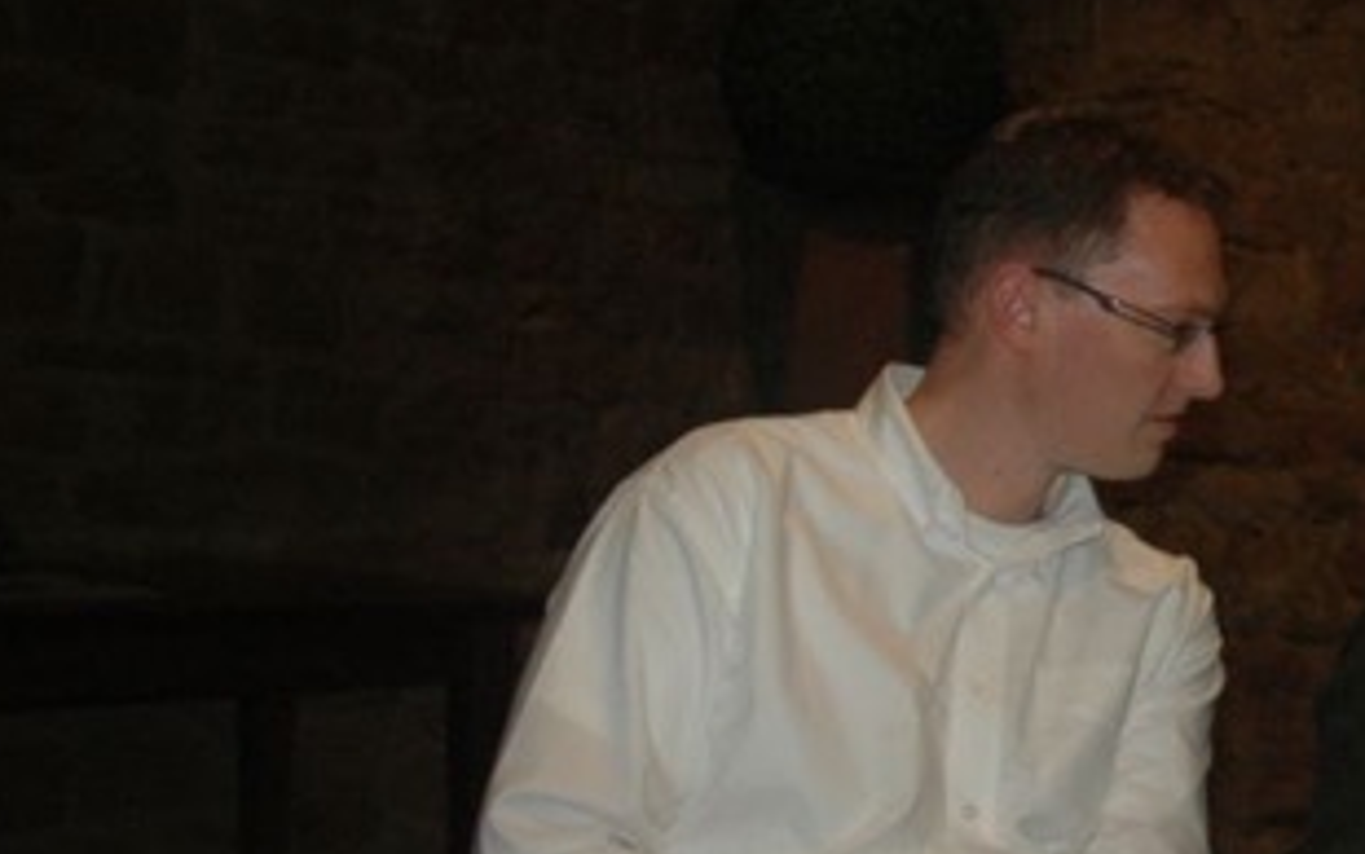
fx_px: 2642
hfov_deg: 26.3
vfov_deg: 18.3
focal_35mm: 71
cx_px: 1559
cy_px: 238
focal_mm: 18
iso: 400
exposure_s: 1/60
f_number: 3.5
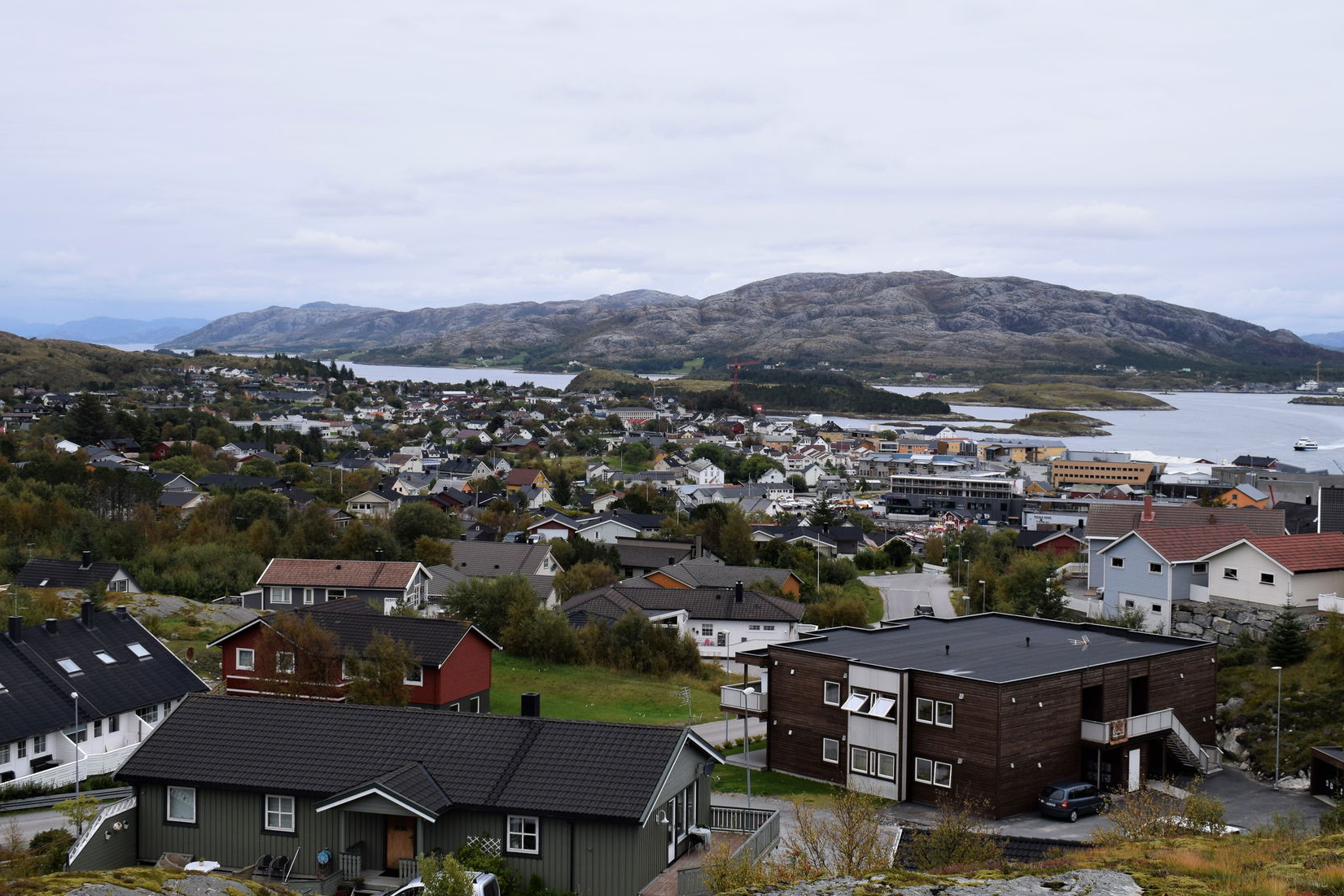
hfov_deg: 39.2
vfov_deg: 26.7
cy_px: 404
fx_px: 1888
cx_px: 726
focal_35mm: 51
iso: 360
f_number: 8
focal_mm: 29
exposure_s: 1/250
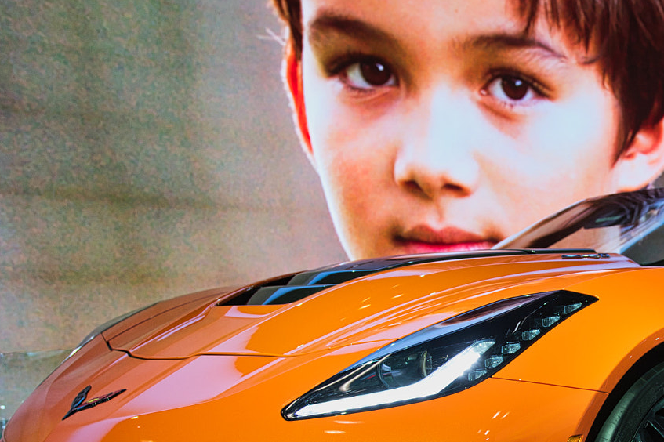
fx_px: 940
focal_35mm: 51
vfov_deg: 26.0
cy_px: 357
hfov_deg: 37.2
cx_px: 553
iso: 640
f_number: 2.8
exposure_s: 1/200
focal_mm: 18
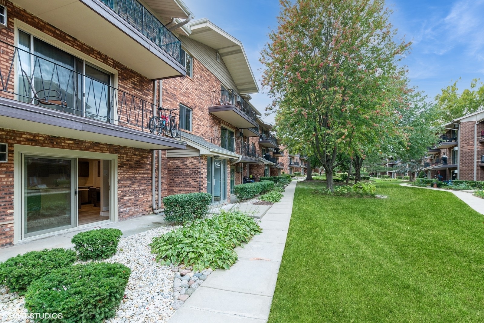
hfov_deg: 100.4
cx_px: 242
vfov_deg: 77.3
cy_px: 162
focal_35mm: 15
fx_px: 202
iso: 250
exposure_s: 1/60
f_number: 7.1
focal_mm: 10
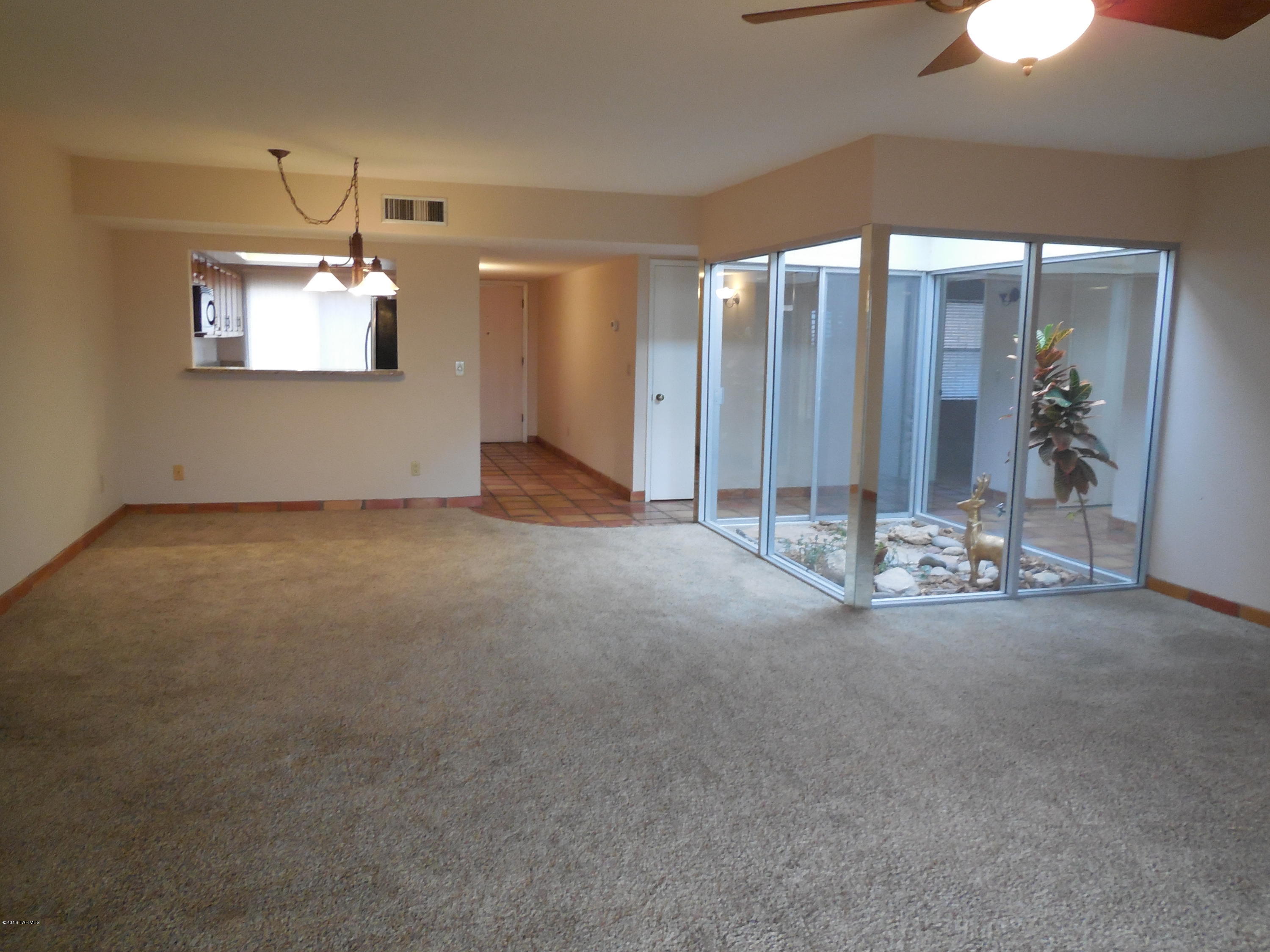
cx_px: 635
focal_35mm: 25
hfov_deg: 69.4
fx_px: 917
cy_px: 476
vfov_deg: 54.9
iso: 400
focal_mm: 4.5
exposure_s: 1/40
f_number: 3.1
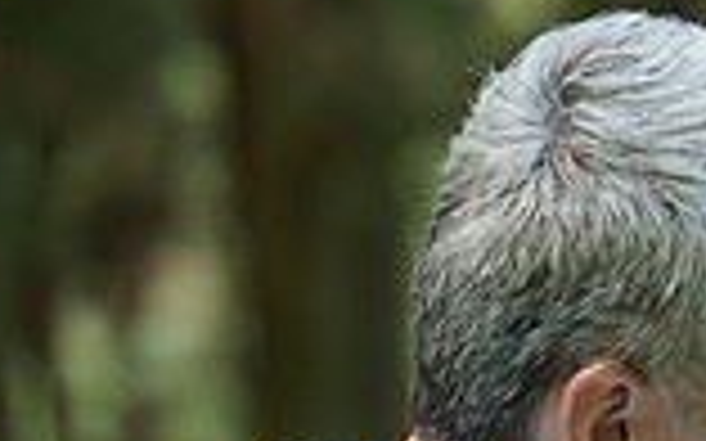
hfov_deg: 5.0
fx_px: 7963
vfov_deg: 3.2
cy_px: 439
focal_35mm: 414
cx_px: 1160
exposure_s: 1/200
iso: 800
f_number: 2.8
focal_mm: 110
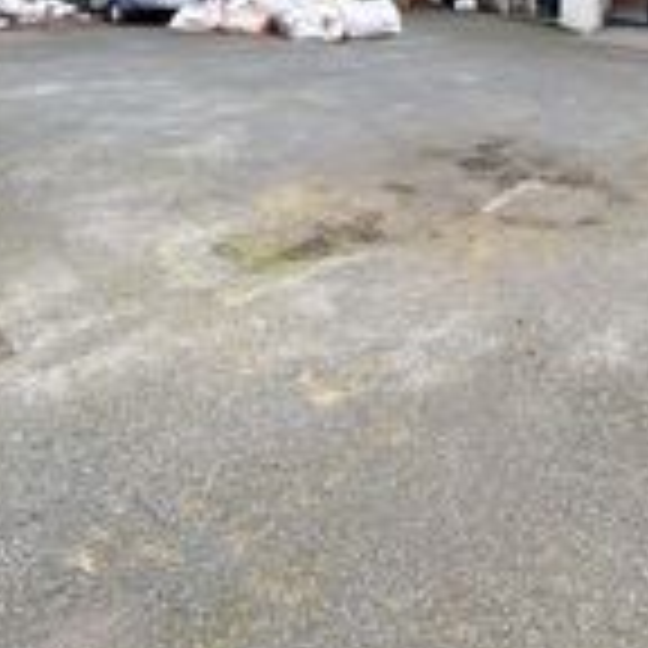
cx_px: 576
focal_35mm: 32
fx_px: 678
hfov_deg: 46.4
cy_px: 22
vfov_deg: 44.6
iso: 20
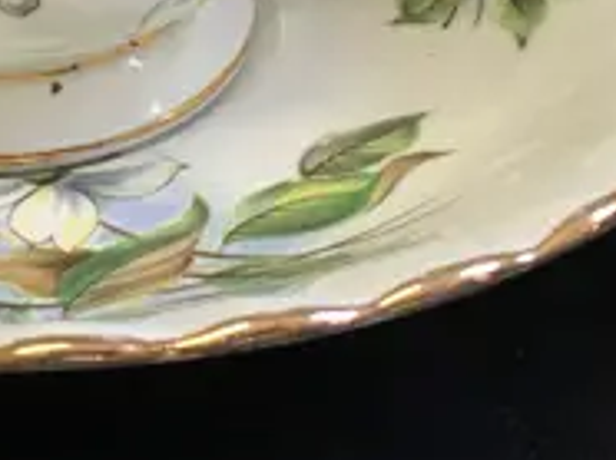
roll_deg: -0.1
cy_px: -232
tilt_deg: -25.9
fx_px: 2844
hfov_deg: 12.1
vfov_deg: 9.0
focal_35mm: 160
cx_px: -96
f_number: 2.2
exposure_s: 1/33
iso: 40
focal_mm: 4.15
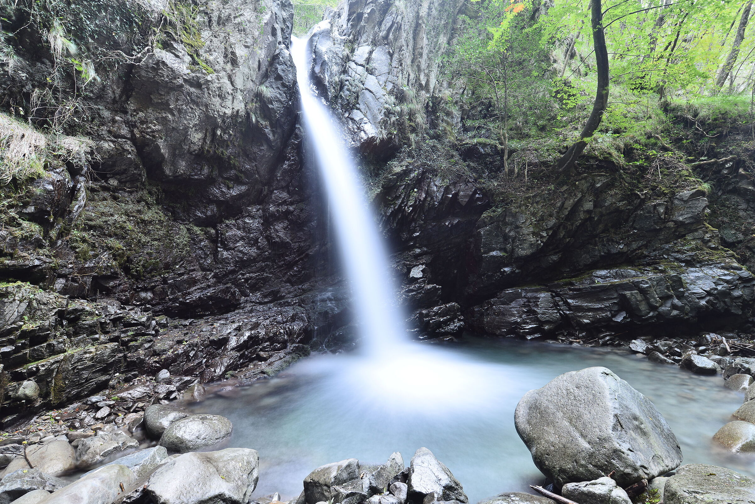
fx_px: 357
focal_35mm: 17
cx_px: 378
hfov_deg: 93.3
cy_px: 252
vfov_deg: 70.5
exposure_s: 15
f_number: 5.6
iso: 100
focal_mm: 17
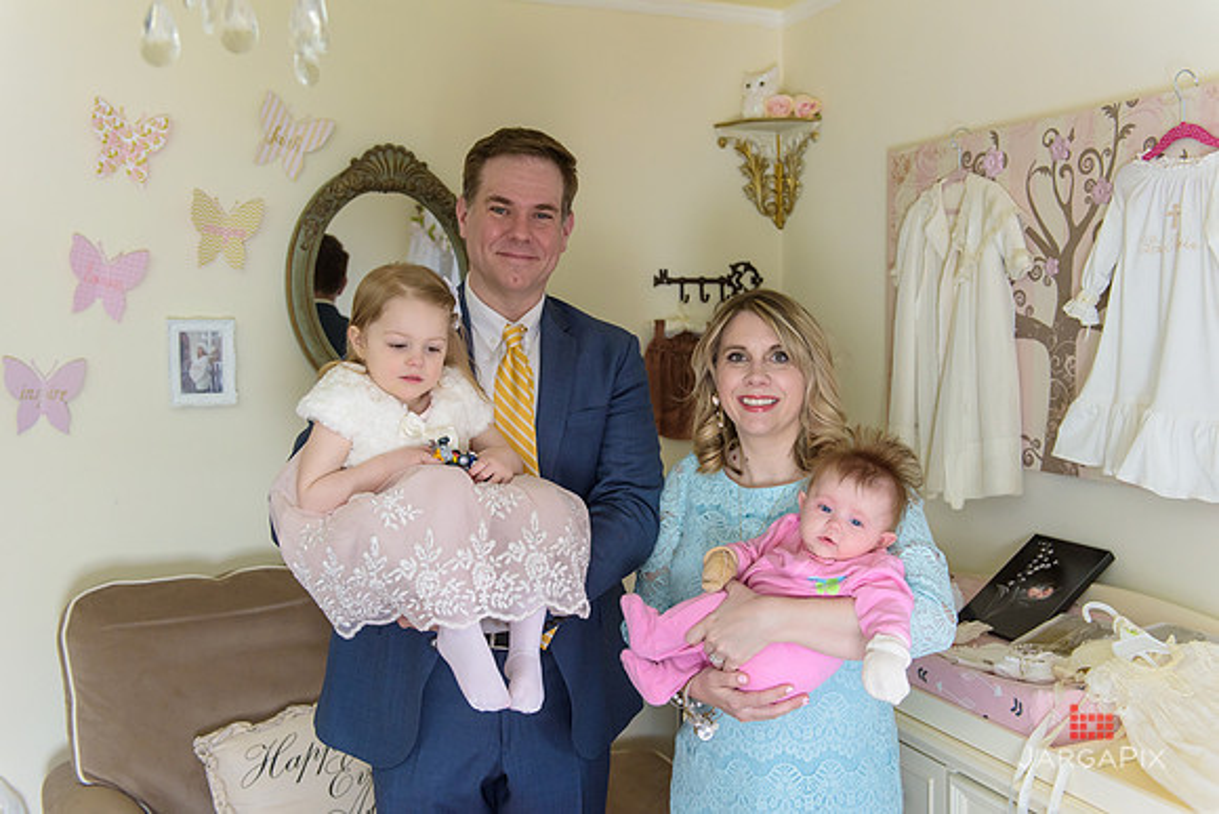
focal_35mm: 35
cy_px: 407
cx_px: 610
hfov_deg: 54.4
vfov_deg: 37.9
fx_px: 1185
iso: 1600
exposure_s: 1/200
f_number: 3.2
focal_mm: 35
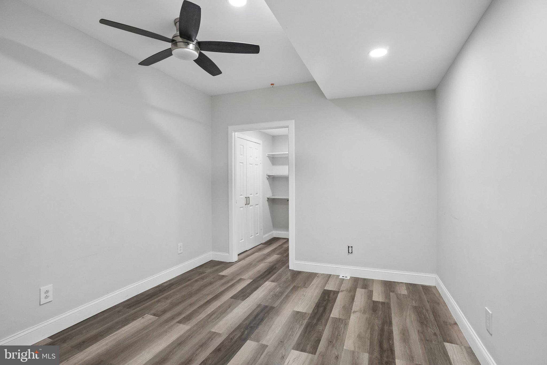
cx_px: 274
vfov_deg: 70.4
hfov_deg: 93.3
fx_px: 258
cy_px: 182
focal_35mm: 17
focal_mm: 17
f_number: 5
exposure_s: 1/160
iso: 3200
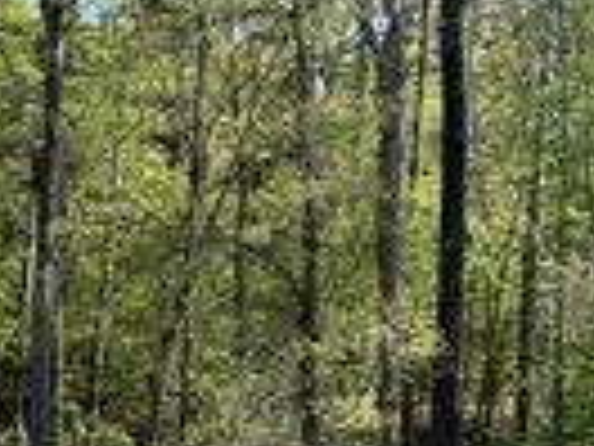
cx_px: 324
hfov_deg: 21.5
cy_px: 291
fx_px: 1562
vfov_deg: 16.2
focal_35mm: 91
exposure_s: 1/992
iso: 100
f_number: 1.78
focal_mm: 6.76
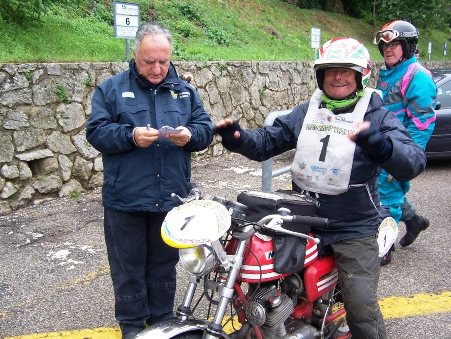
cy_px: 170
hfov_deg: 55.4
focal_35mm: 33
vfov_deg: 42.9
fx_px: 430
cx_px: 226
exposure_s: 1/125
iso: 80
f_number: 3.4
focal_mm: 5.5
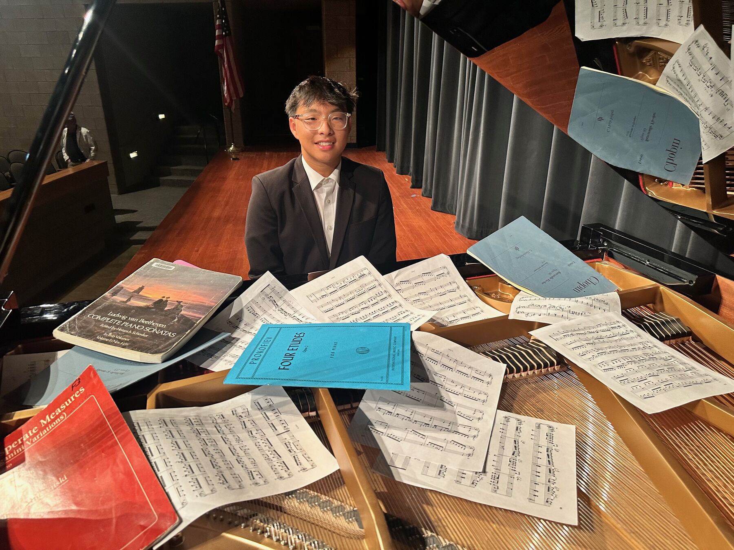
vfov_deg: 56.8
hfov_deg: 71.6
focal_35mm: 24
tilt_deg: -22.4
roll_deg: +0.3
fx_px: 509
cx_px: 367
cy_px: 275
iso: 250
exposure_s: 1/60
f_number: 1.78
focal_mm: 6.86
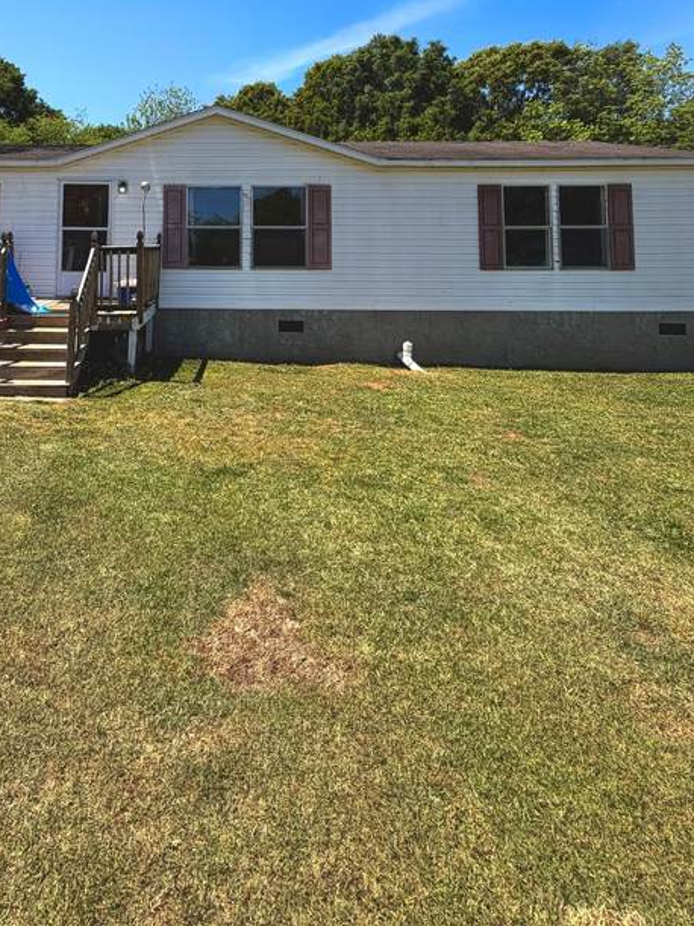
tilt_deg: -0.3
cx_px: 199
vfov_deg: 70.9
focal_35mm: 22
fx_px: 588
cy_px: 224
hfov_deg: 58.8
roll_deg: +0.9
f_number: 2.2
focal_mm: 2.22
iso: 32
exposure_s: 1/770
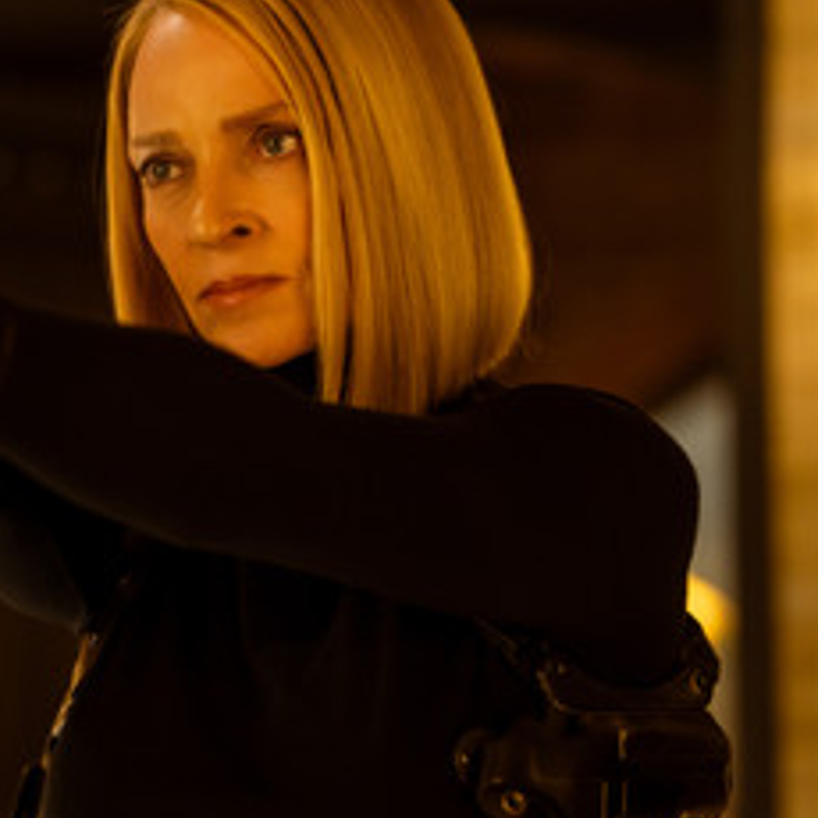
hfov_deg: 11.0
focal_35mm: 157
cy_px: 379
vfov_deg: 11.1
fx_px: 4197
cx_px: -4
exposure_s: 1/100
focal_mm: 85
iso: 640
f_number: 2
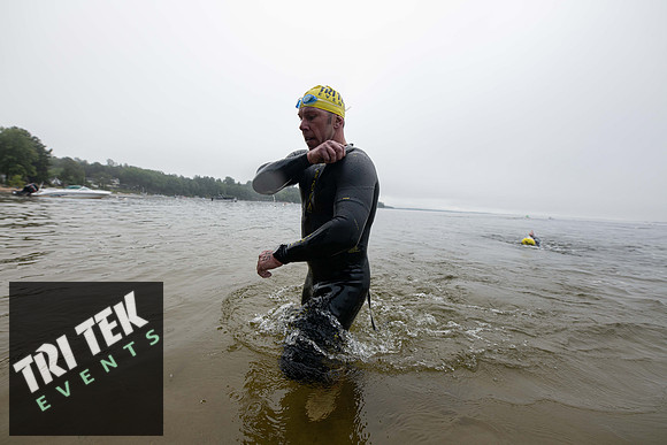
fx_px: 259
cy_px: 222
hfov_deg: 104.2
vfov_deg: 81.2
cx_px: 334
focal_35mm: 14
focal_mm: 14
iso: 320
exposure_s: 1/800
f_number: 4
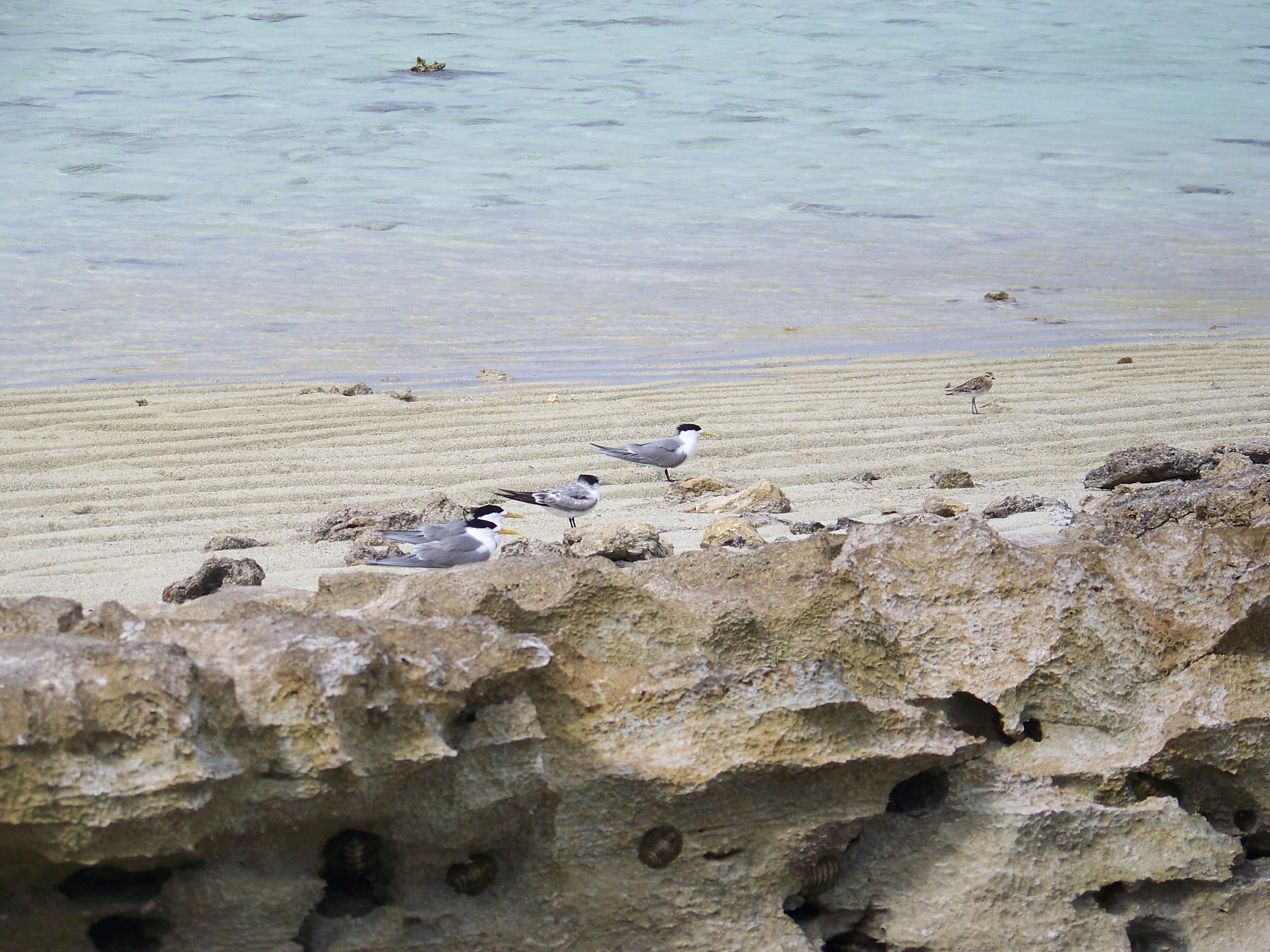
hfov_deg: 13.3
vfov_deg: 10.0
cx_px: 635
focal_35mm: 148
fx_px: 5430
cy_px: 476
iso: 64
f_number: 3.2
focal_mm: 24
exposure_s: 1/800
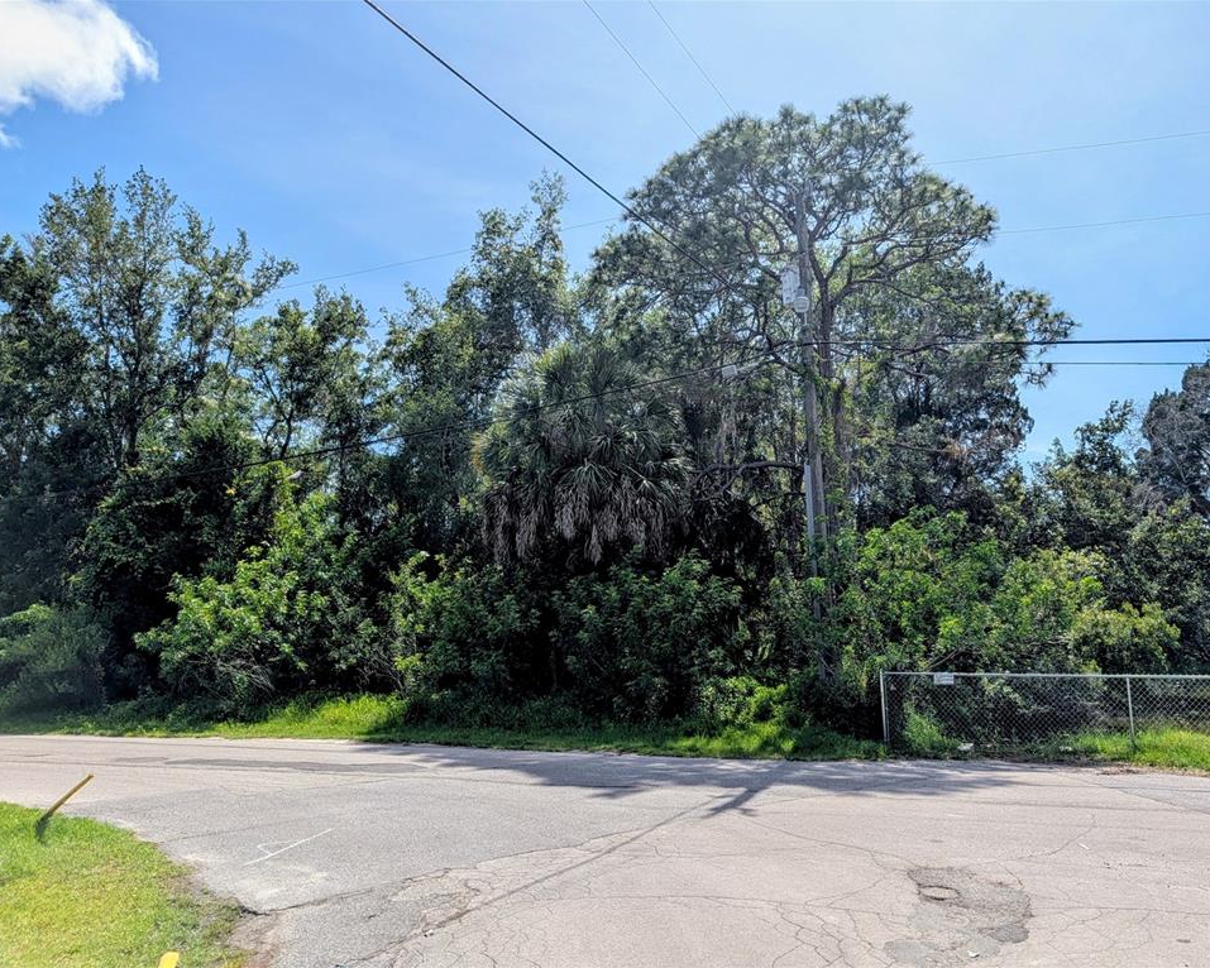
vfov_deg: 56.8
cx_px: 630
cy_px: 484
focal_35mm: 25
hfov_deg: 68.1
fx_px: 895
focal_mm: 6.9
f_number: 1.68
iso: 19
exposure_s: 1/1143
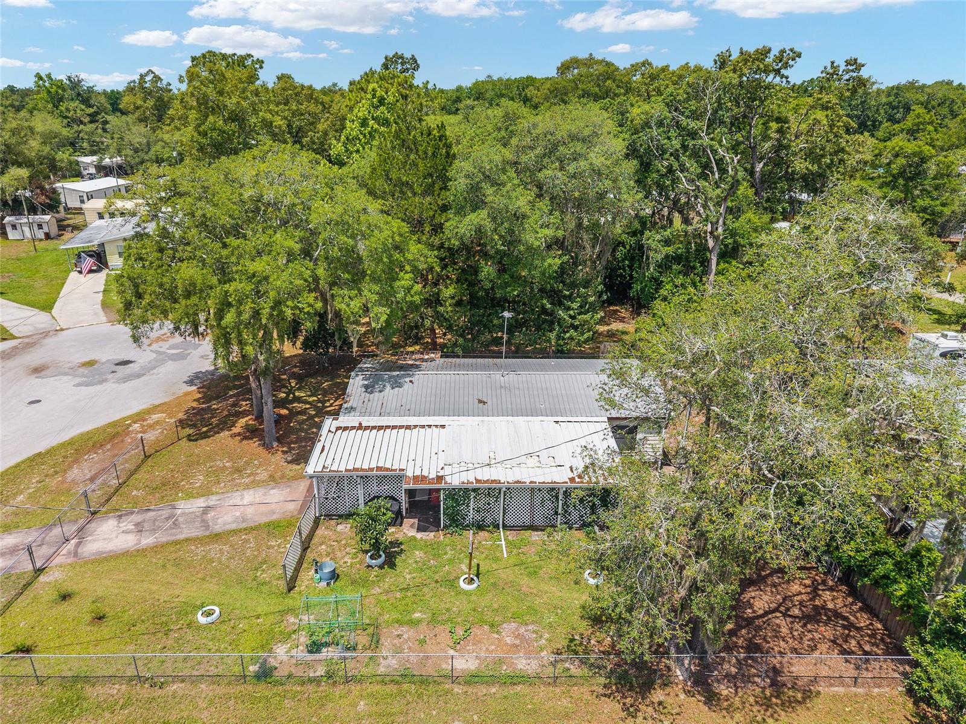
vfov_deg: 56.8
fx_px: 670
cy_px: 362
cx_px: 483
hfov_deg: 71.6
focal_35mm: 24
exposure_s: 1/4000
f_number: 1.8
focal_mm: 8.67
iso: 250
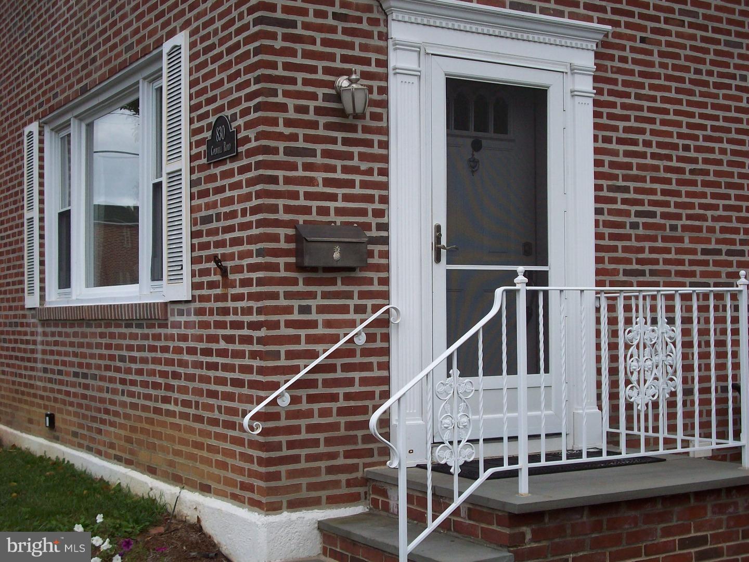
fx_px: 1168
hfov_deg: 35.5
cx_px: 374
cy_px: 281
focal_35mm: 54
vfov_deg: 27.0
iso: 80
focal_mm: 9
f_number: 3.4
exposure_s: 1/388
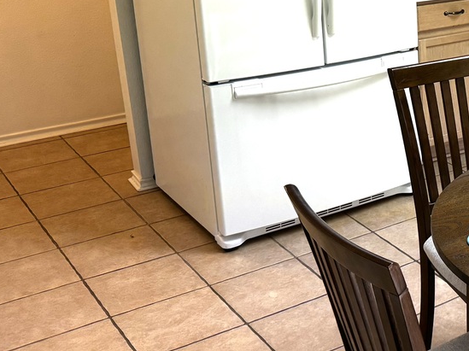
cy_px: 75
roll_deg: -1.7
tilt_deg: -16.8
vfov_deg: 23.0
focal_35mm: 63
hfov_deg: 26.5
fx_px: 853
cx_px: 594
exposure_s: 1/120
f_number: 1.78
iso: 200
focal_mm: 6.76
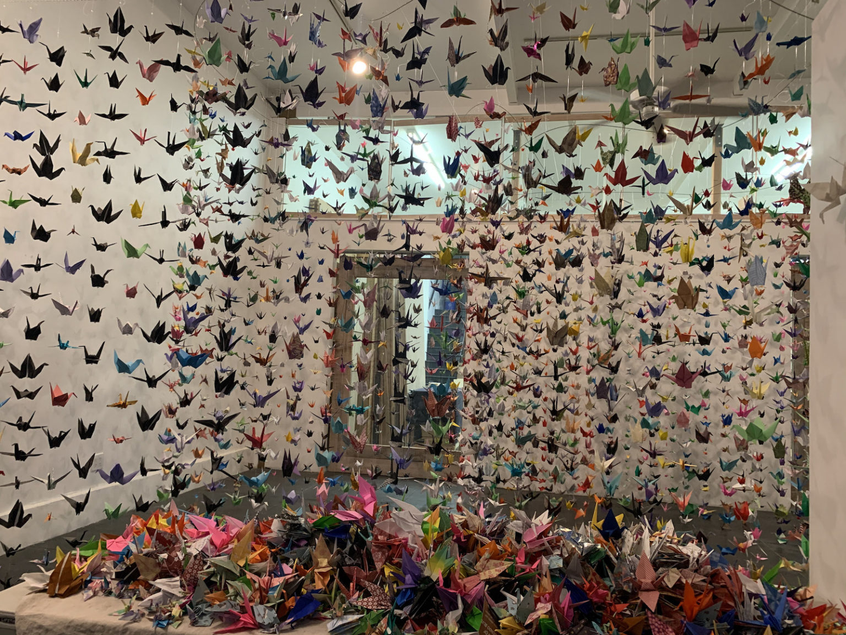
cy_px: 318
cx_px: 423
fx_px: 635
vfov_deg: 53.1
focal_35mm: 26
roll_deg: -2.7
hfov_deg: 67.3
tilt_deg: +4.0
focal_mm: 4.25
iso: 250
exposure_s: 1/60
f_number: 1.8
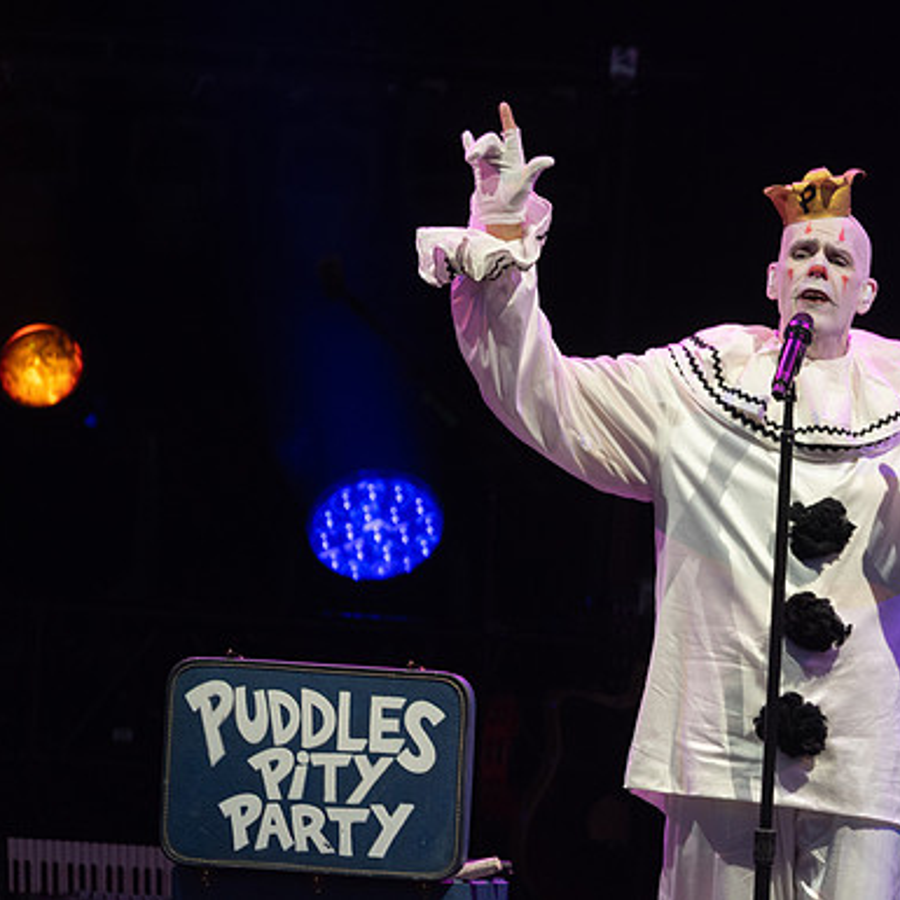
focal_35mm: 885
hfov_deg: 2.0
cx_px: 776
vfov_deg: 2.0
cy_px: 382
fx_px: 26032
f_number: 6.3
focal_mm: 600
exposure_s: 1/500
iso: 1000
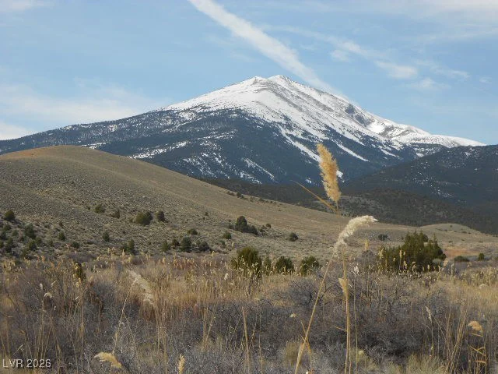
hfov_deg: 22.8
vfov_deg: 17.2
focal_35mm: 86
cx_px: 249
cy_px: 187
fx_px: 1237
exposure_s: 1/320
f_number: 6.3
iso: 80
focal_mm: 15.4
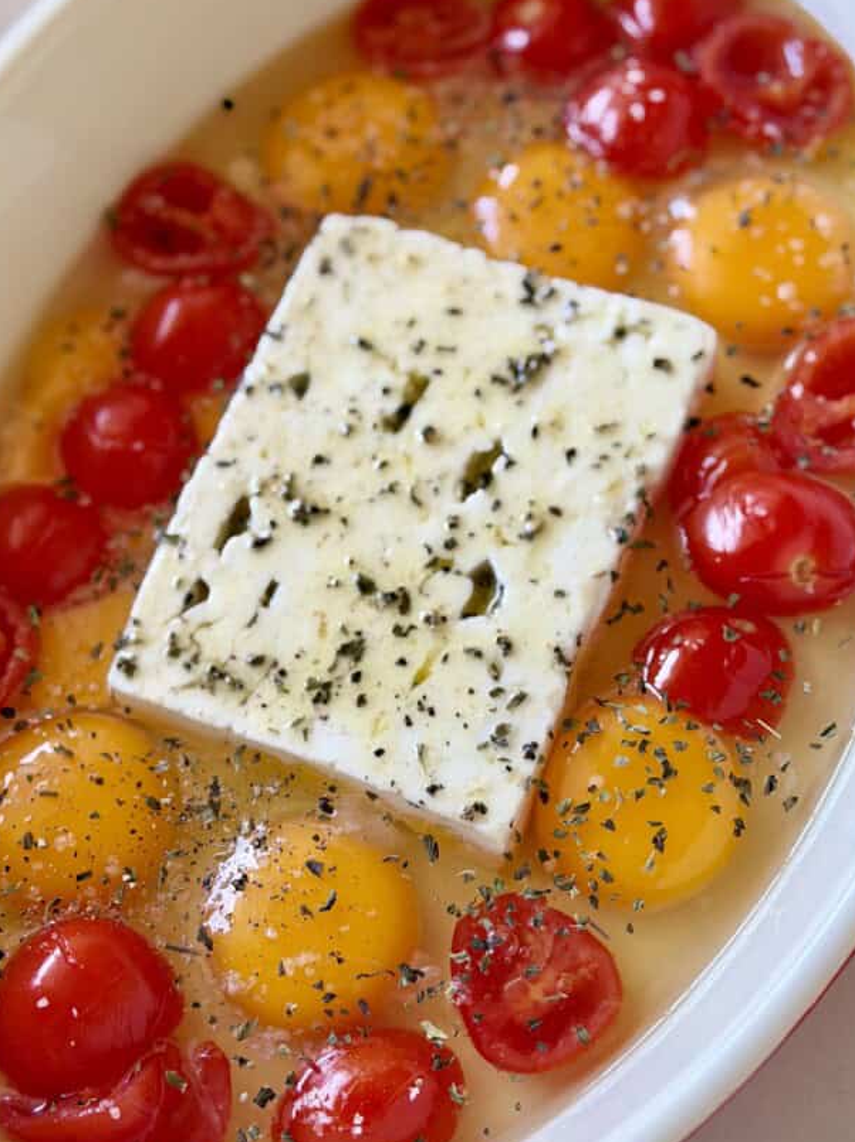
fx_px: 1912
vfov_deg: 33.2
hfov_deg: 25.2
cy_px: 602
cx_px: 412
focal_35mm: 58
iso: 100
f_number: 1.8
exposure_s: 1/98
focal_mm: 6.8
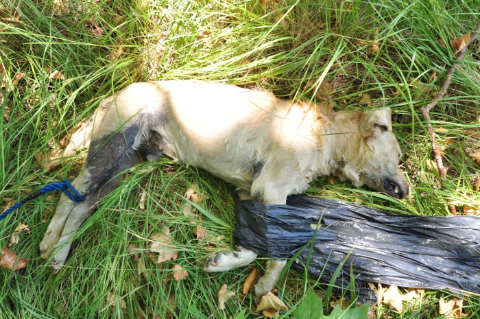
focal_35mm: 30
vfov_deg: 43.5
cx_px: 240
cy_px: 160
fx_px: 400
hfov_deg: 62.0
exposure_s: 1/50
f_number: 8
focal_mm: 20
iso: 200
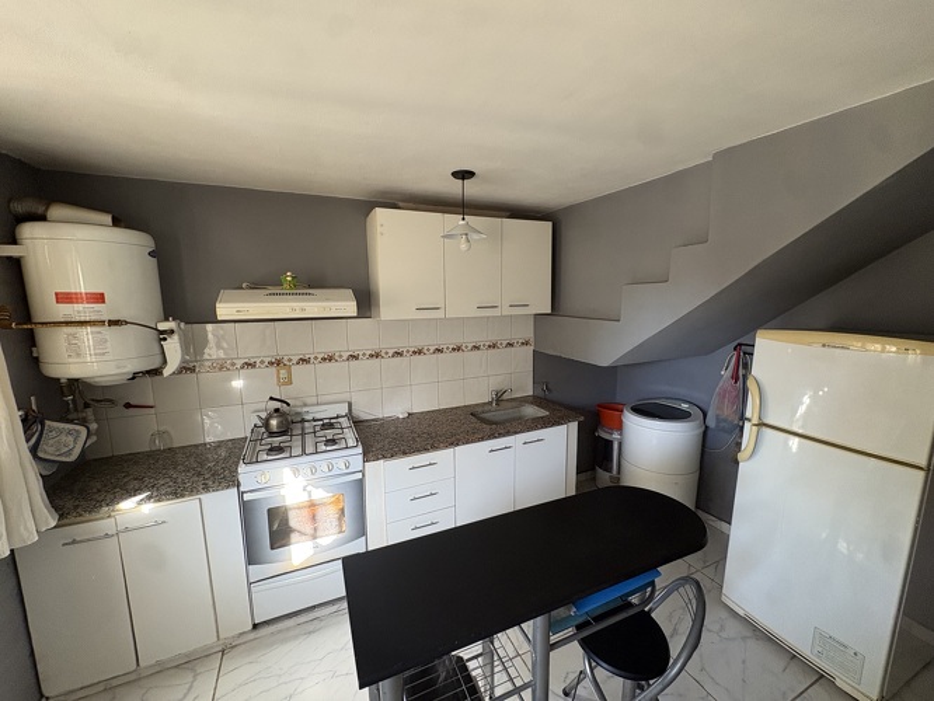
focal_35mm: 14
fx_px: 378
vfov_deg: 85.7
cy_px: 350
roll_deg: +1.4
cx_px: 467
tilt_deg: -7.9
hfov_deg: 102.0
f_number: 2.2
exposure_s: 1/60
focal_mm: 2.22
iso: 250
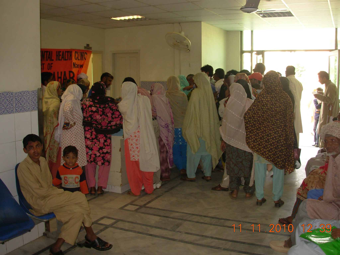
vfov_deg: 37.7
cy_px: 128
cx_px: 170
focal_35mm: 38
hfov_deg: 49.0
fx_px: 373
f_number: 2.9
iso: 53
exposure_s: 1/33.9
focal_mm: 6.3
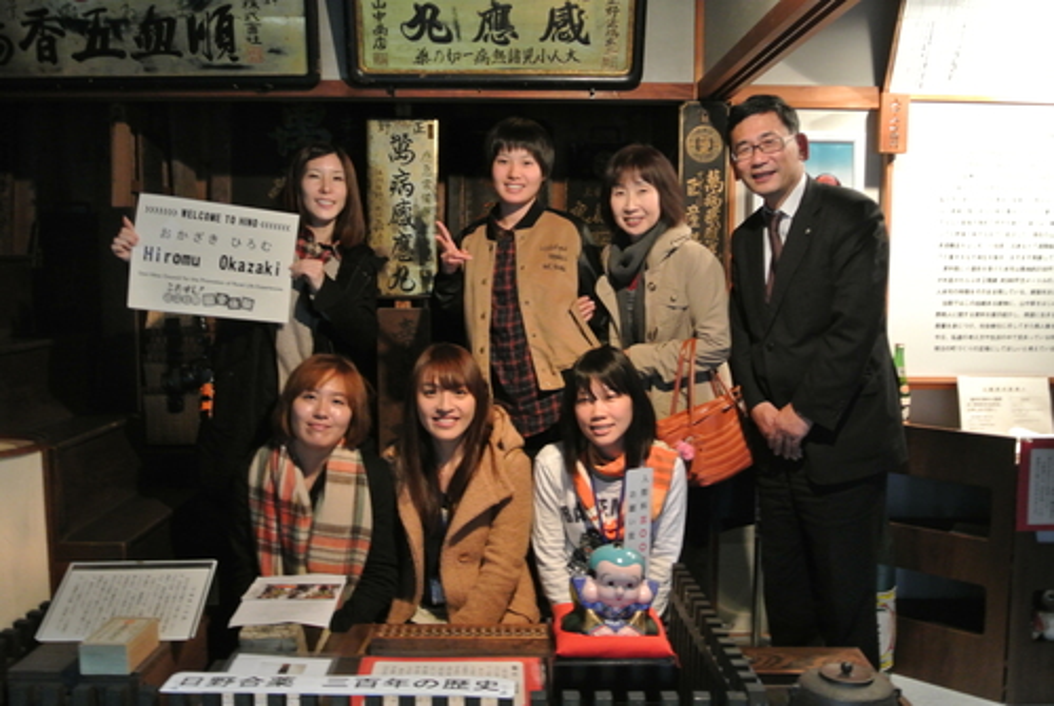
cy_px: 353
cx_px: 527
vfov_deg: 38.0
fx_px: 1026
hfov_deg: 54.4
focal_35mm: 35
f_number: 4
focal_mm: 13.1
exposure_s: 1/15
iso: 800
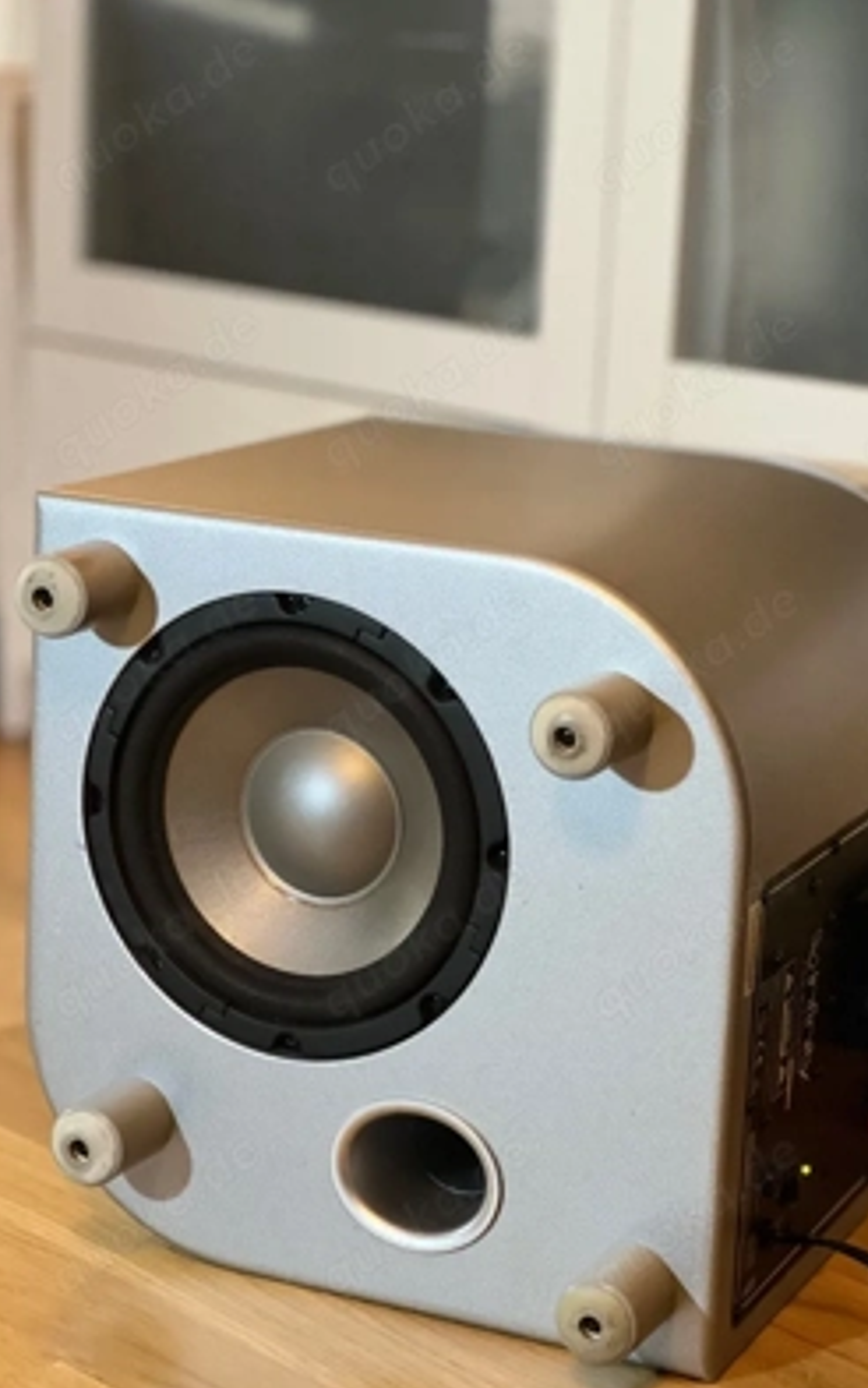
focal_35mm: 83
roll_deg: -3.4
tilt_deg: -11.9
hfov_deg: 15.7
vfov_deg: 24.9
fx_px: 3138
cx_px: 501
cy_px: 703
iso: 250
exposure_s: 1/33
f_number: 2.8
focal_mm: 9
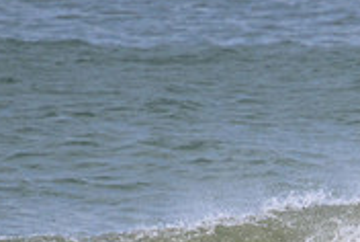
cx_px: 403
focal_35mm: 2630
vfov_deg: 0.5
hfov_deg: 0.8
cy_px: 350
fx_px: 26344
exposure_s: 1/2000
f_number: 11
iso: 1250
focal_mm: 800
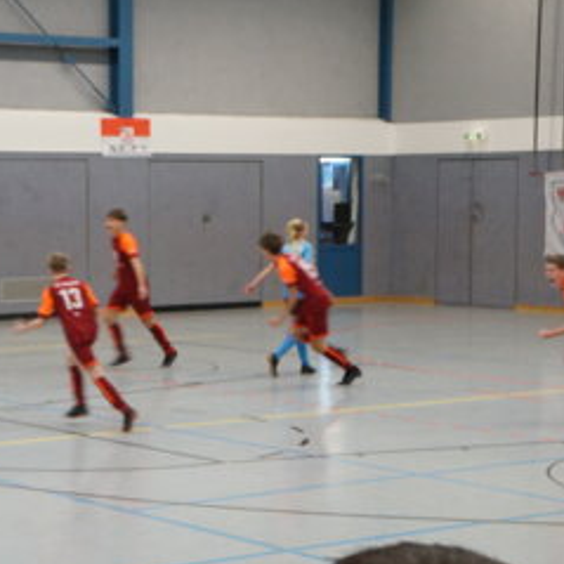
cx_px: 132
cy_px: 302
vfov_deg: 17.7
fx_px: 1806
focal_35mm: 98
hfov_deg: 17.6
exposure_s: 1/50
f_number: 11
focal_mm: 46
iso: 3200
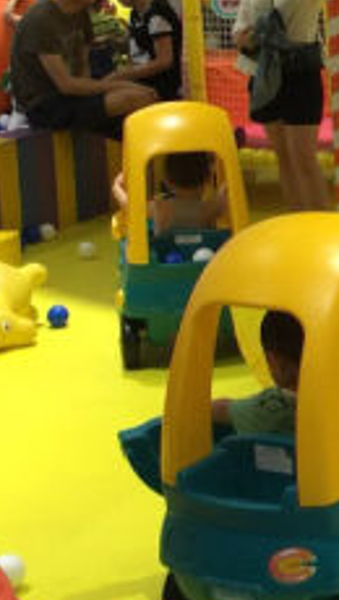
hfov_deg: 12.1
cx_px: 503
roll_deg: +1.6
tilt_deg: -5.2
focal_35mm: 96
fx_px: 1529
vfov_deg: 21.9
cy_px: 113
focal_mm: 4.15
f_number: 2.2
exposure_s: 1/15
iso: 50
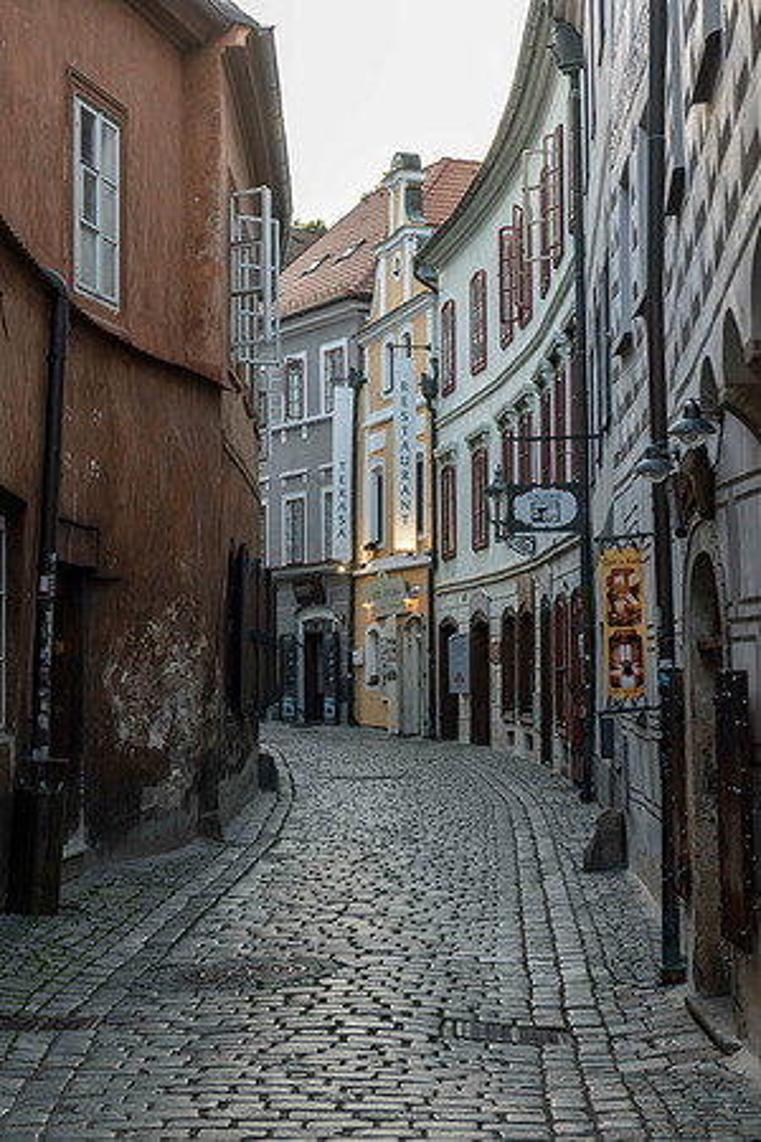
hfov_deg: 19.5
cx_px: 380
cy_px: 571
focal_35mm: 70
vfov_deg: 28.8
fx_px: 2219
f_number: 5
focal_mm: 70
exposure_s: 1/160
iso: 320
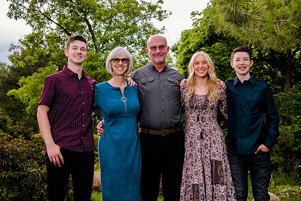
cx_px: 157
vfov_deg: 24.8
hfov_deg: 36.6
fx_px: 455
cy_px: 81
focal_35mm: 54
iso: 160
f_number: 4.5
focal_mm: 44
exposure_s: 1/200
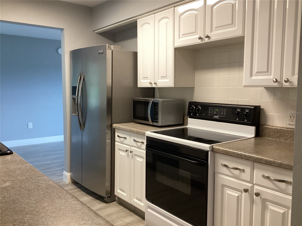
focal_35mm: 31
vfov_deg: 45.4
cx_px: 151
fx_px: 270
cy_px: 113
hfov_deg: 58.4
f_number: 2.4
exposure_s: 1/60
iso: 160
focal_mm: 3.3
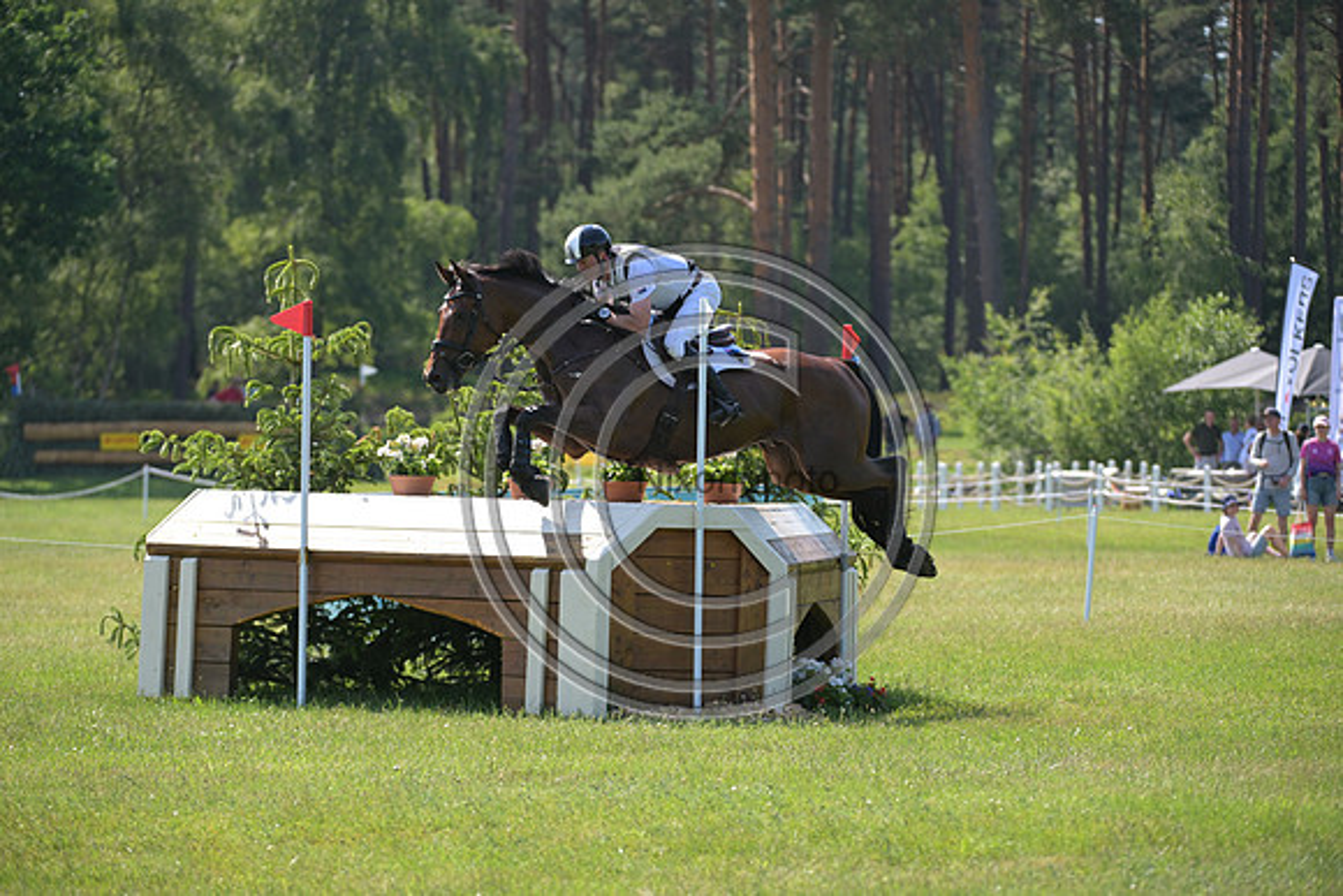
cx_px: 672
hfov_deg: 10.3
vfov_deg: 6.9
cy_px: 448
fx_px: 7463
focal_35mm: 200
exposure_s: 1/1250
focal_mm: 200
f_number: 5
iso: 450
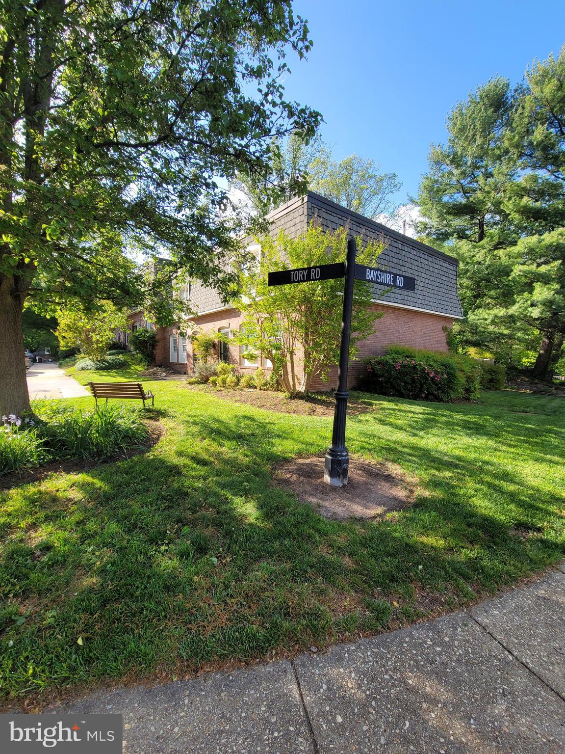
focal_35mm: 13
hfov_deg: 89.9
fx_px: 283
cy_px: 377
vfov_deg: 106.2
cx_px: 282
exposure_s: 1/519
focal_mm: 2.2
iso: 64
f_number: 2.2
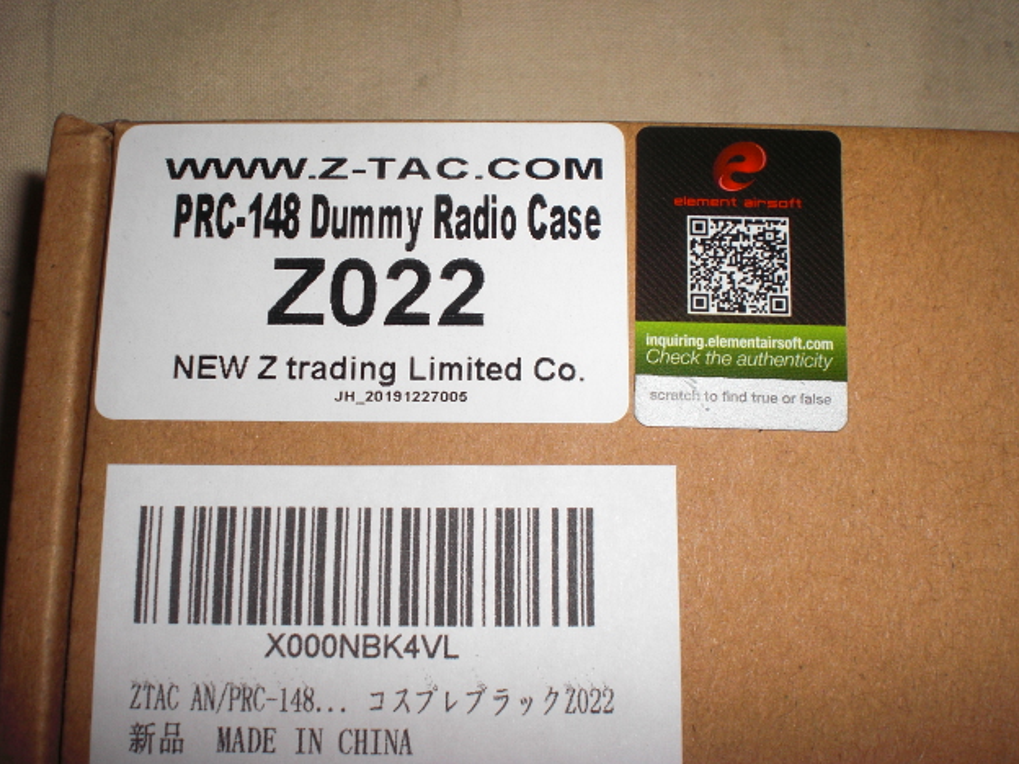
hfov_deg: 47.9
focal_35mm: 39
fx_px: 1148
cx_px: 511
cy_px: 377
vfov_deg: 36.8
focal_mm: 6.3
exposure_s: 1/60
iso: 64
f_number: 5.6
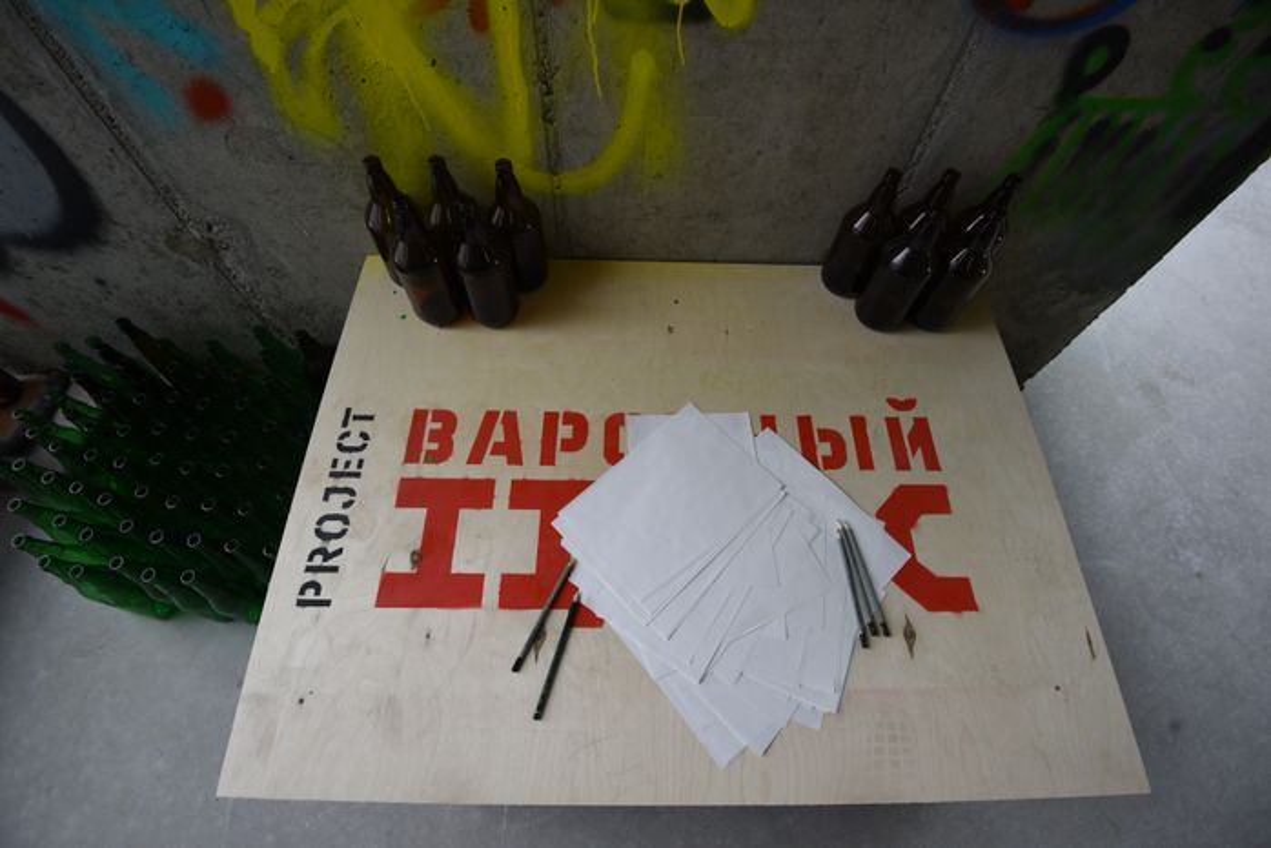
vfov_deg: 73.8
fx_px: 565
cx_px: 636
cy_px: 424
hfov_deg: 96.7
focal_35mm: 16
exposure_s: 1/80
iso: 640
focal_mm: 16
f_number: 7.1
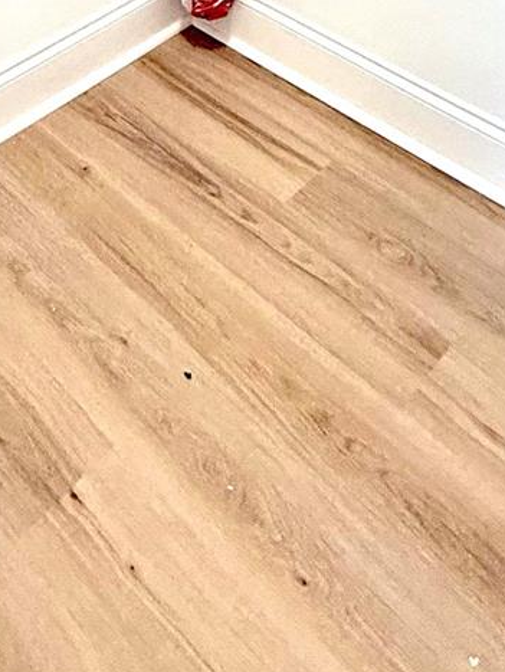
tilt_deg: -12.6
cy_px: -325
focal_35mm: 46
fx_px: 894
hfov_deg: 29.6
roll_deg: +1.1
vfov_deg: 28.1
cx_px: 7
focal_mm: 2.22
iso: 200
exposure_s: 1/120
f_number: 2.2
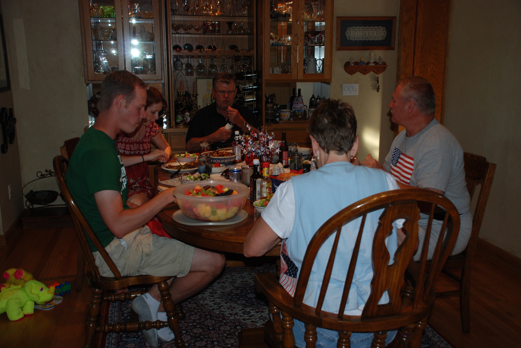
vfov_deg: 34.3
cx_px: 260
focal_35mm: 39
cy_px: 174
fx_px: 565
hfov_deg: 49.5
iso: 200
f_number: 4
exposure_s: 1/60
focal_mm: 26
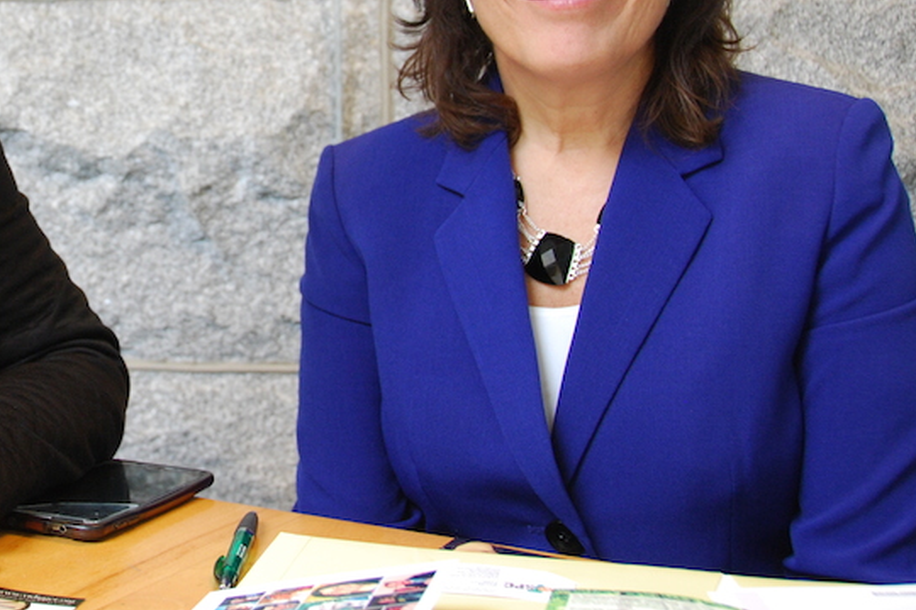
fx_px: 1450
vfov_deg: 23.4
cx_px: 100
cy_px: 114
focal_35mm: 57
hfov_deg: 33.3
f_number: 3.8
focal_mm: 20
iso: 500
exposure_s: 1/30
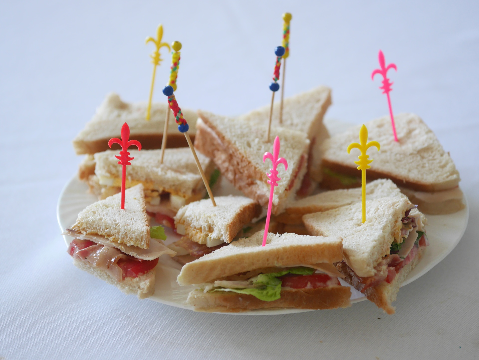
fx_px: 1661
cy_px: 180
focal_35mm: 120
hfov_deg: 16.4
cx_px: 240
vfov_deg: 12.4
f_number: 2.8
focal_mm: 60
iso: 500
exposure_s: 1/125
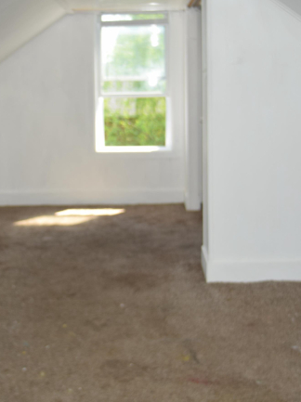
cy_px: 175
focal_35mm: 55
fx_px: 639
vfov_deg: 34.9
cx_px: 117
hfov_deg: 26.5
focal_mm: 22
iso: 180
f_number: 5
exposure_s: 1/200
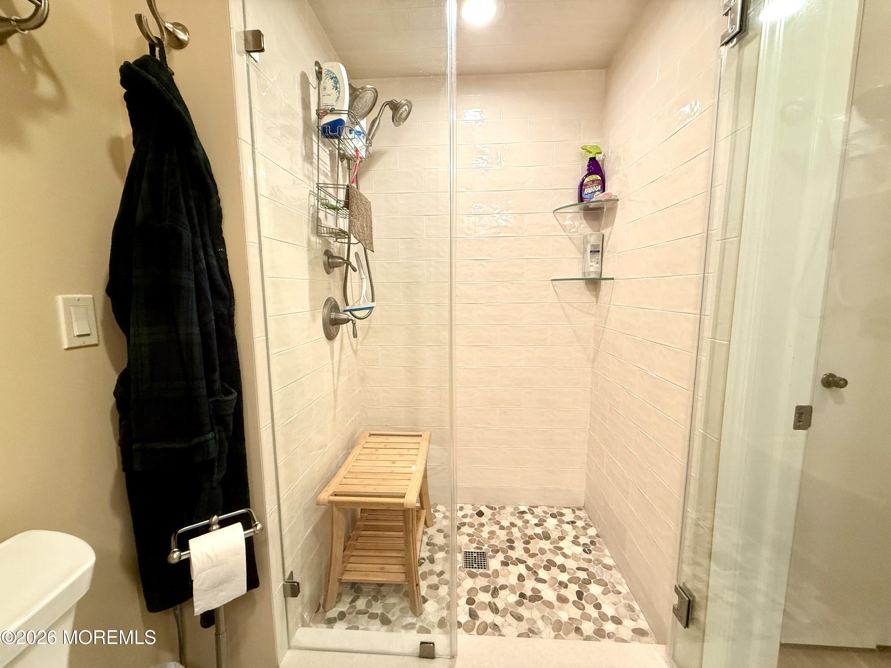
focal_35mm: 14
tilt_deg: -6.7
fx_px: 360
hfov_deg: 102.1
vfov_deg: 85.7
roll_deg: +0.0
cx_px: 446
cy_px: 334
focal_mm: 2.22
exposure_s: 1/120
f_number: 2.2
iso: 320
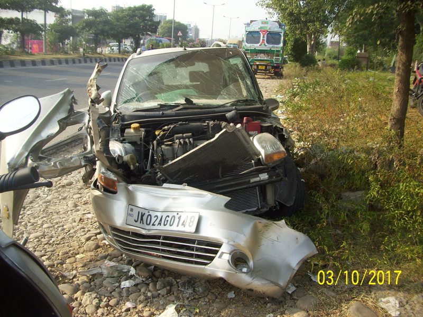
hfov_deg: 54.0
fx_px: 415
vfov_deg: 41.8
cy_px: 158
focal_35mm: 34
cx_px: 212
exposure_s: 1/320
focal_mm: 5.7
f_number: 2.9
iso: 80
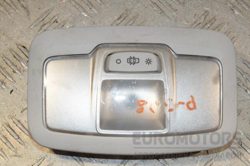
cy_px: 83
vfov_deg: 13.0
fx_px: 729
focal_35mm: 105
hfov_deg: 19.5
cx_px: 125
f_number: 11
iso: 800
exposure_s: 1/200
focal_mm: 70
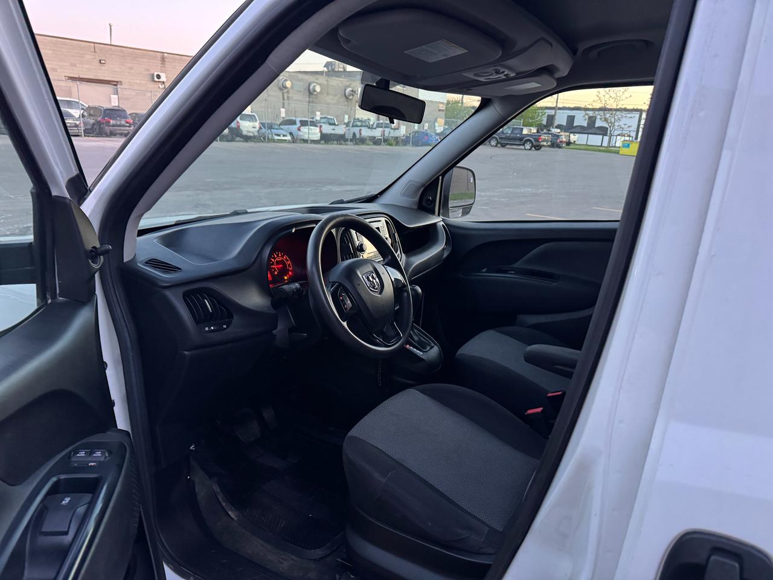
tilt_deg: -15.3
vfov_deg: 56.8
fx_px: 536
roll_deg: -3.8
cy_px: 290
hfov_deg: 71.6
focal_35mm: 24
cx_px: 386
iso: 640
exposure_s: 1/60
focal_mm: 6.76
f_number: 1.78
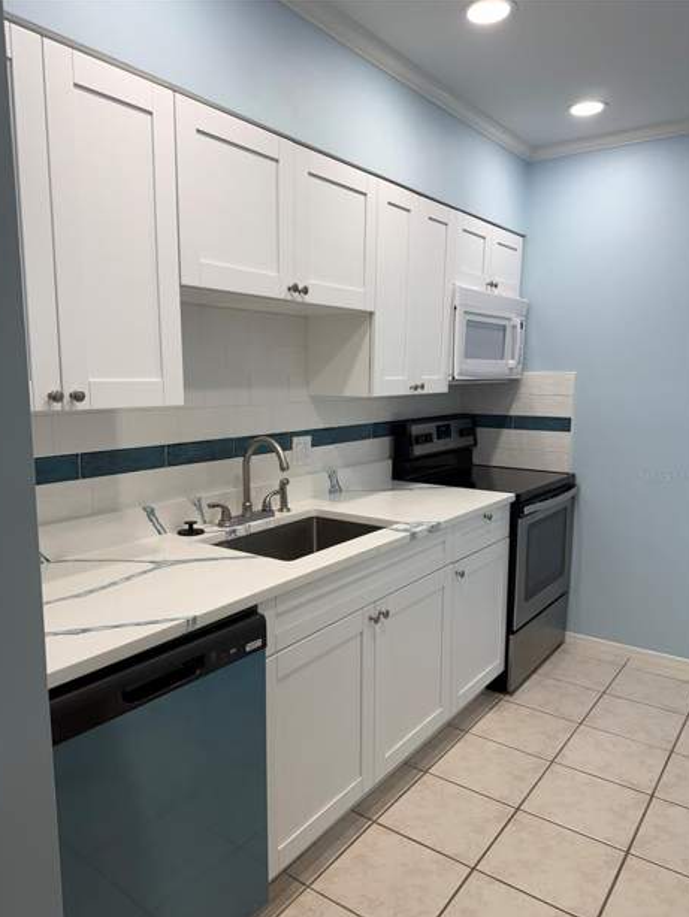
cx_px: 338
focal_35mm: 25
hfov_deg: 54.9
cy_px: 476
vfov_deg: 69.3
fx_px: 663
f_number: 1.78
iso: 80
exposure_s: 1/120
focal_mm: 6.76
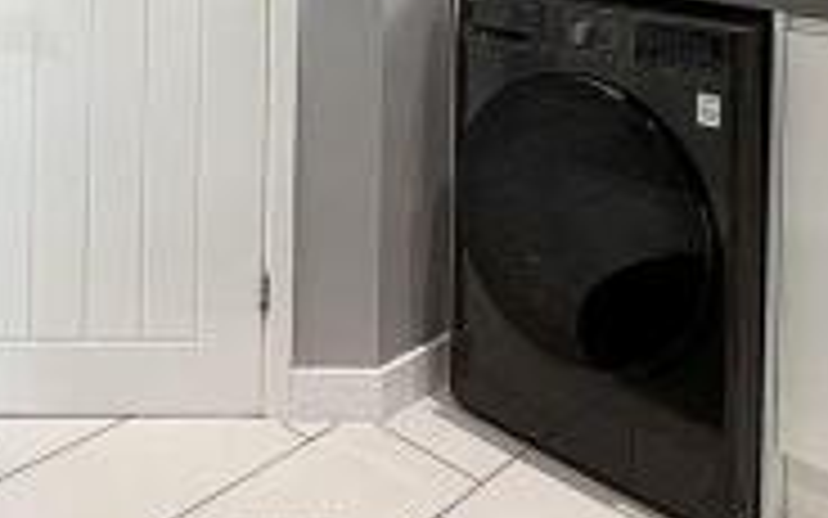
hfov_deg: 42.5
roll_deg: -0.9
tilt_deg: -0.7
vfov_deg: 23.8
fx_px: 1061
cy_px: -173
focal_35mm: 47
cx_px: 340
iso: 160
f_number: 2.2
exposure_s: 1/50
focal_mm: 2.22
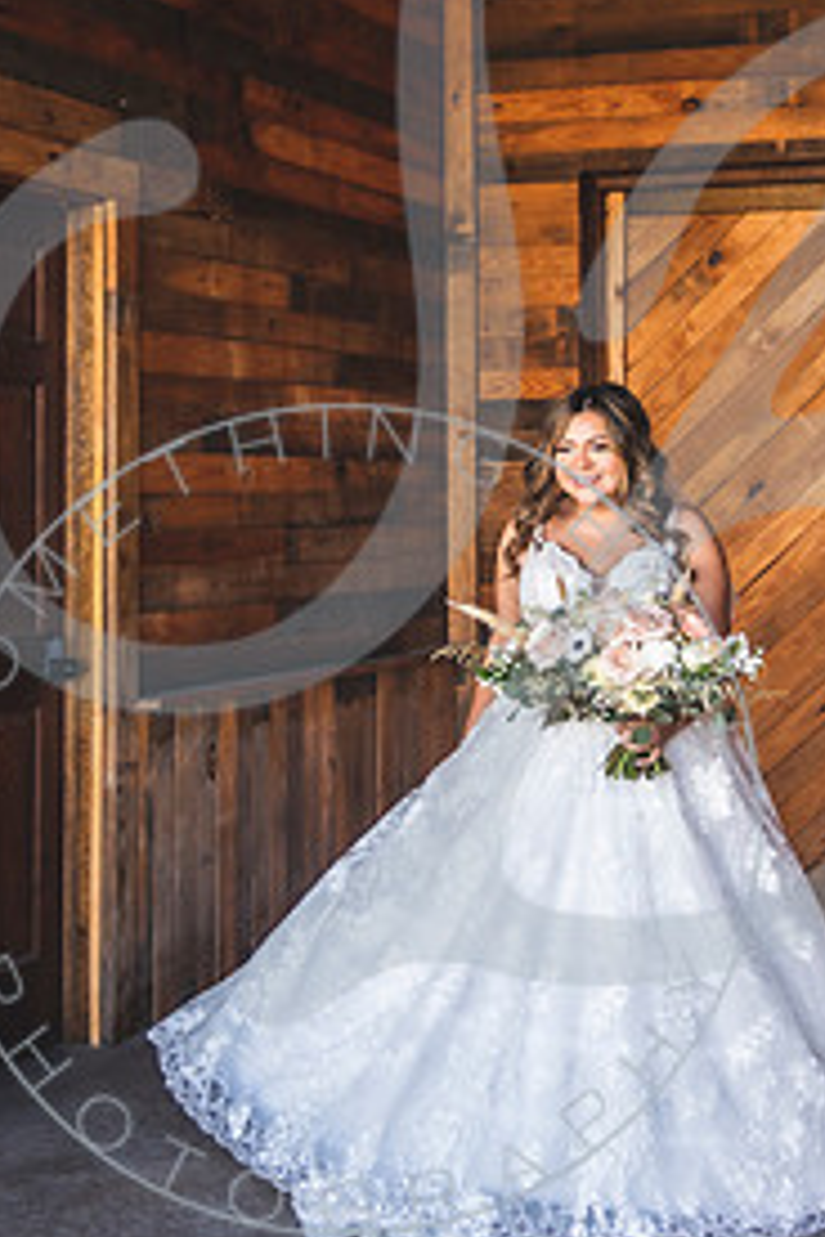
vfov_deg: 32.3
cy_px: 480
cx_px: 547
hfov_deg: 21.8
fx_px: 2131
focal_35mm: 62
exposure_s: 1/320
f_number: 2.8
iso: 100
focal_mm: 38
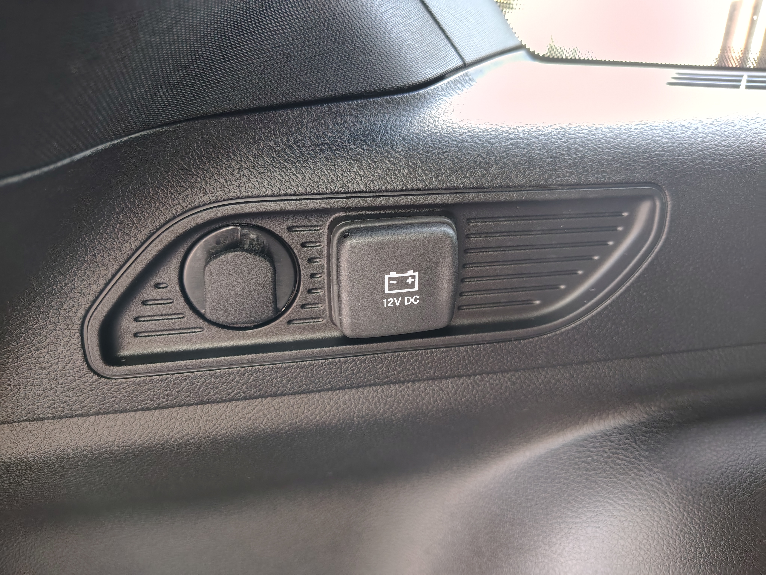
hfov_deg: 71.6
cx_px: 383
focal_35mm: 24
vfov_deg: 56.8
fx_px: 531
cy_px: 288
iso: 1115
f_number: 1.8
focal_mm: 5.56
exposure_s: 1/50
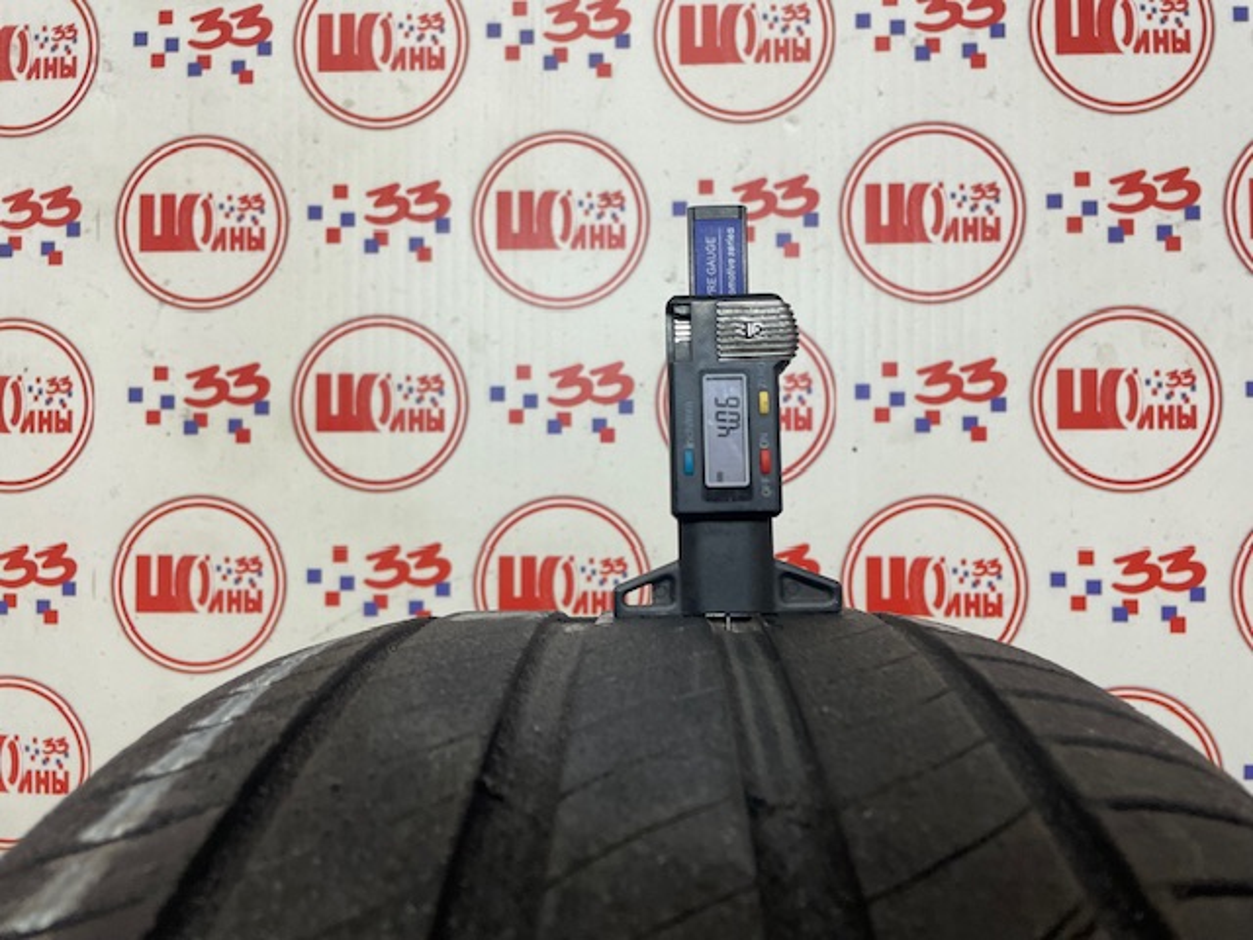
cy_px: 470
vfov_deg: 53.1
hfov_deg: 67.3
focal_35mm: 26
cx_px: 626
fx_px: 941
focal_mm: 4.2
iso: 125
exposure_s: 1/100
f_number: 1.6
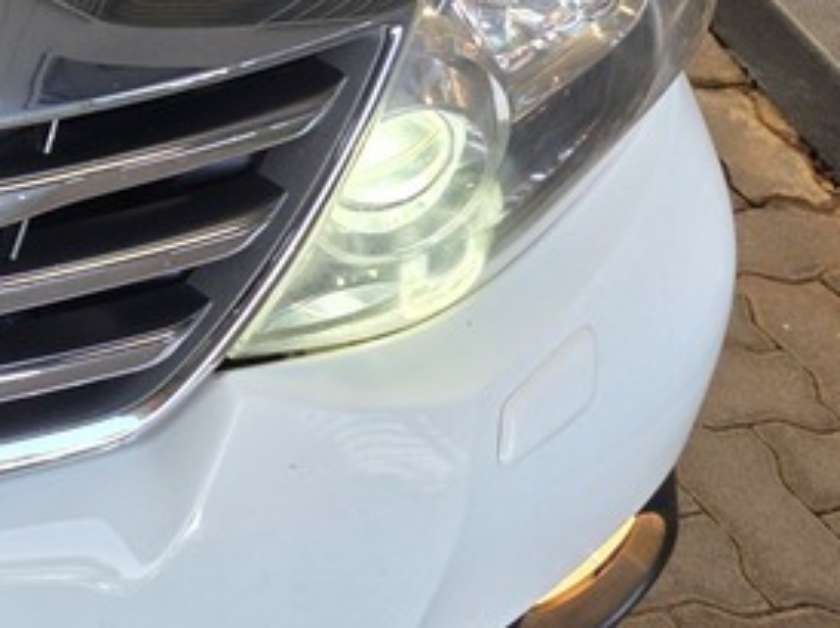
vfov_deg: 15.0
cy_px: -496
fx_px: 2085
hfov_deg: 18.3
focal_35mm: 86
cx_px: -647
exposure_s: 1/180
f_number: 1.7
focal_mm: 6.25
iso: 80
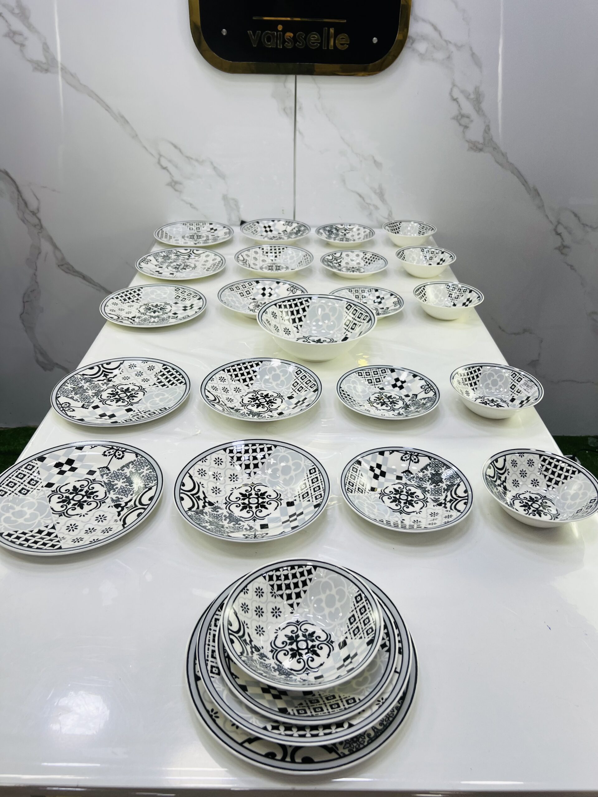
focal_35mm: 26
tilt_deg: -31.7
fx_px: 599
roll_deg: -1.7
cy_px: 398
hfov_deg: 53.1
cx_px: 299
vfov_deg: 67.3
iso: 50
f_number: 1.5
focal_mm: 5.7
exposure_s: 1/674
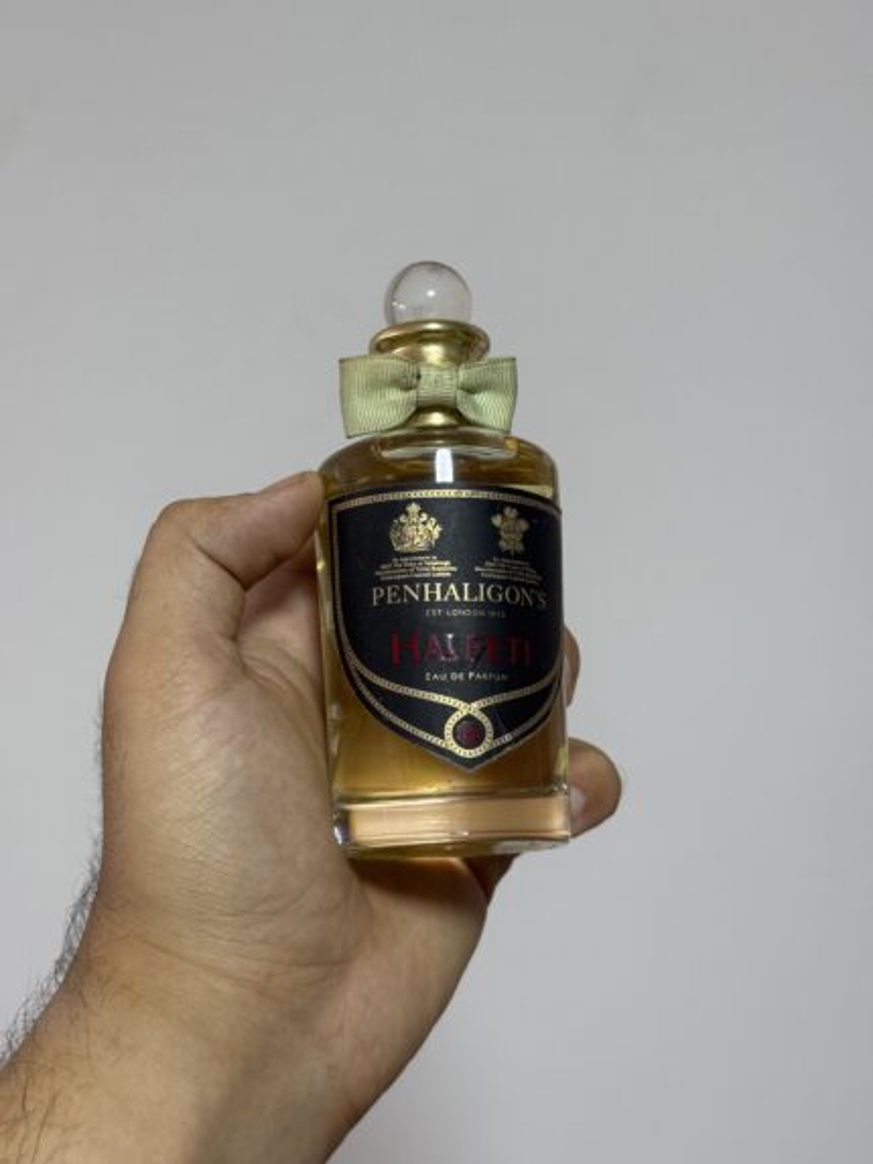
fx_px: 1613
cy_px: 582
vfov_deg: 39.6
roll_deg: -0.5
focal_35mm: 48
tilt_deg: -13.9
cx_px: 436
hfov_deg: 30.3
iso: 64
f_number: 1.78
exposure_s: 1/50
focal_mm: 6.76
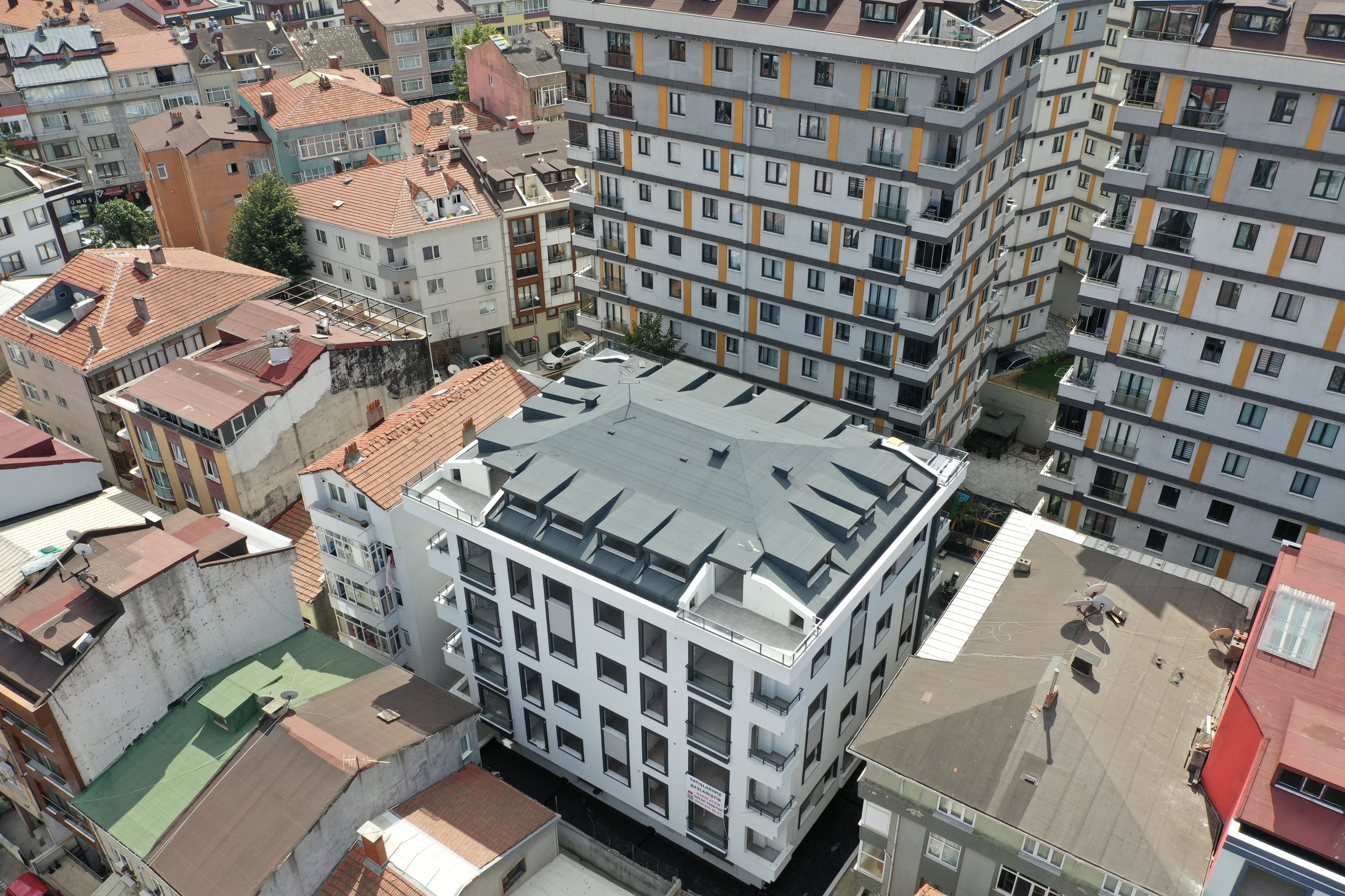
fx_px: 1083
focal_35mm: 29
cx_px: 675
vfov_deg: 45.0
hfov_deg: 63.7
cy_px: 457
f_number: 5.6
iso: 100
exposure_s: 1/320
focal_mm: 10.26
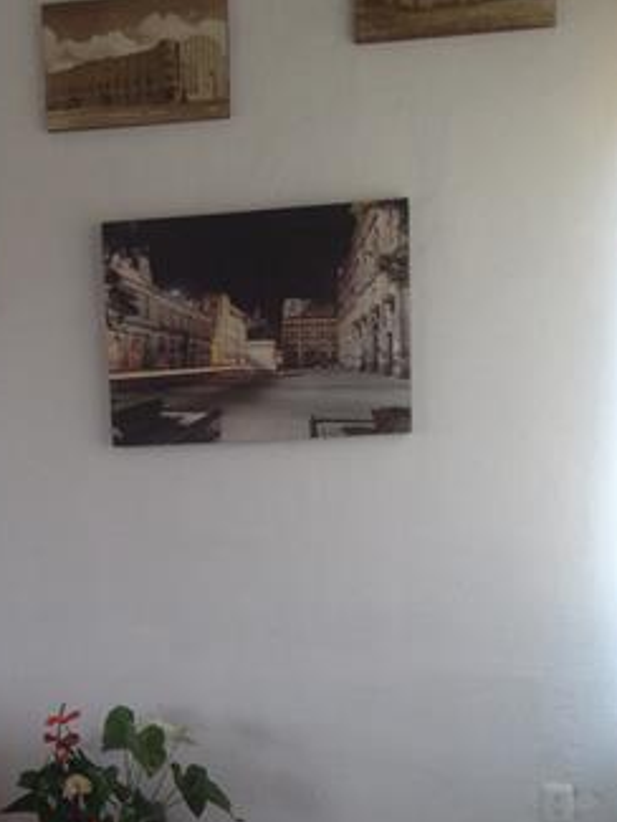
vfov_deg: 24.7
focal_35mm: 78
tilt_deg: -6.5
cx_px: 48
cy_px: 642
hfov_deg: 18.6
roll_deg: +3.3
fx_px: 1852
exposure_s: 1/120
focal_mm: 4.12
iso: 80
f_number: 2.4
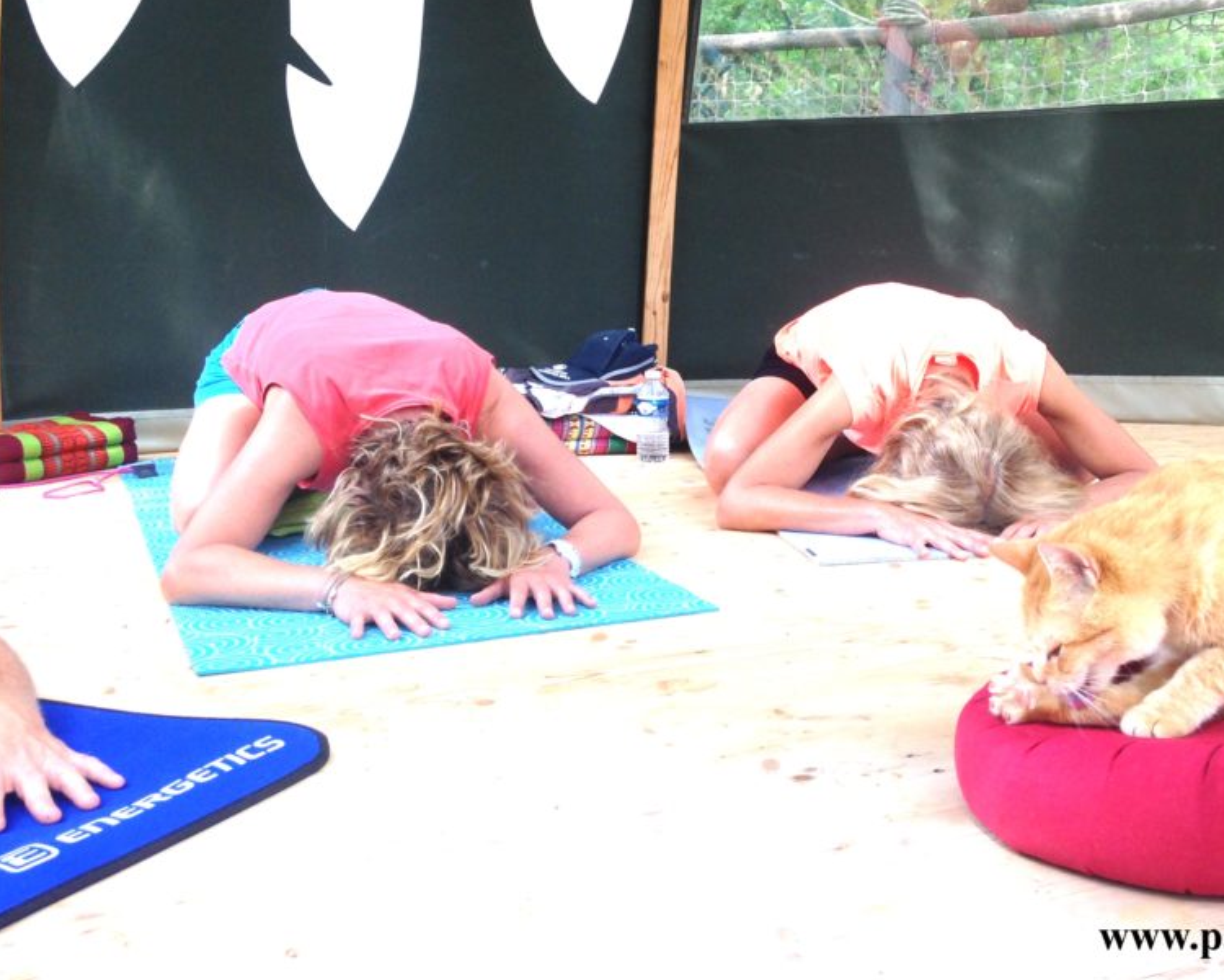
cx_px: 728
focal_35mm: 44
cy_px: 356
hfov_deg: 41.8
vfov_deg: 33.9
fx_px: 1594
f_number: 2.4
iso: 50
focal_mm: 4.12
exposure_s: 1/120
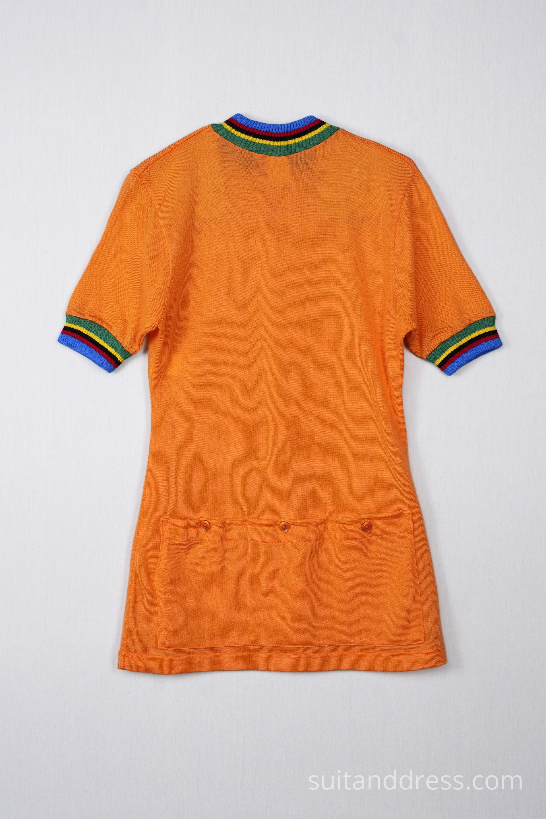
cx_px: 273
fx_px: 1126
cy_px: 410
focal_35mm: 50
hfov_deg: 27.3
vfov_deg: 40.0
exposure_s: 1/50
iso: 320
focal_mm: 33
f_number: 9
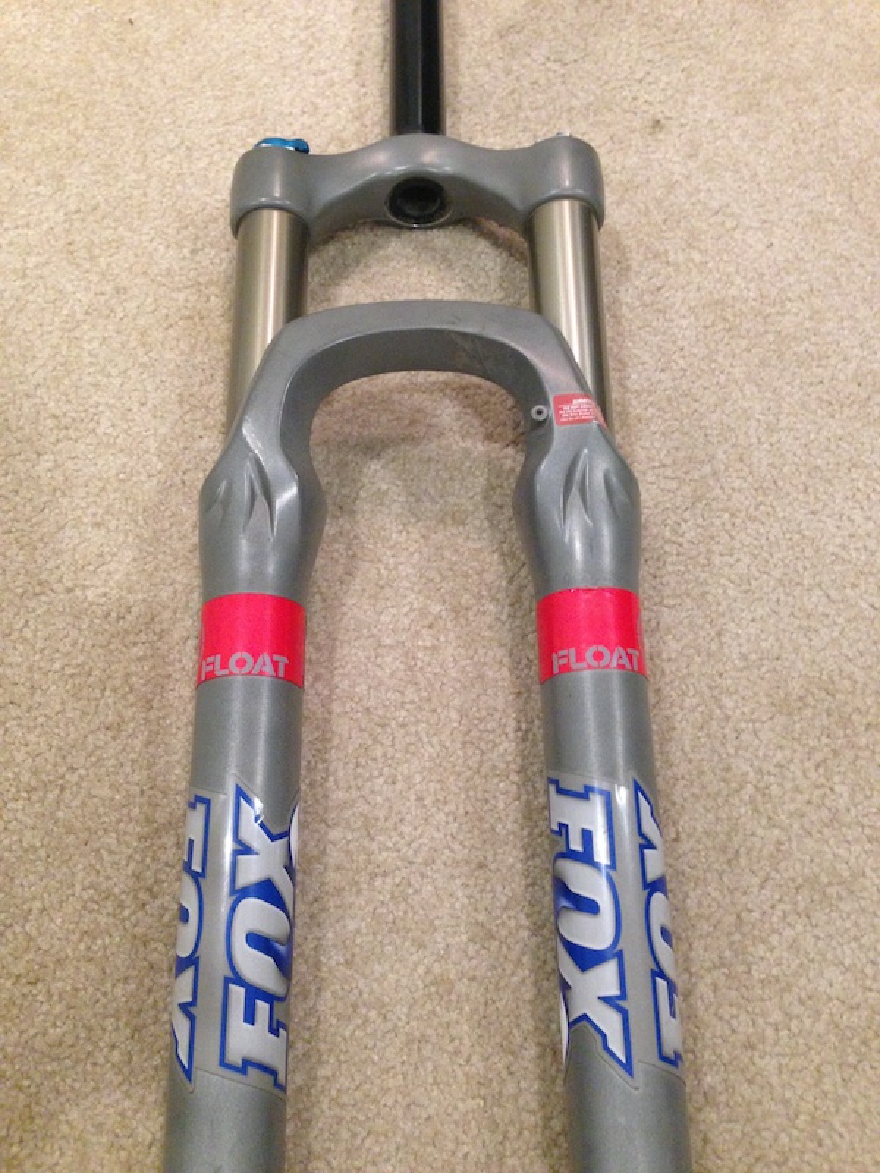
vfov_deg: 55.4
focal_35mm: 33
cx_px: 440
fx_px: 1119
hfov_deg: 42.9
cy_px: 586
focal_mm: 4.12
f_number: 2.4
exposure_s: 1/20
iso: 320
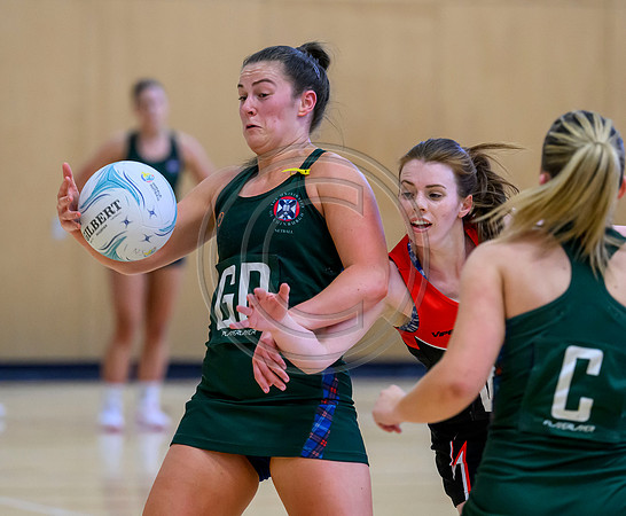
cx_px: 321
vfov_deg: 5.7
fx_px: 5168
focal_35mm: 276
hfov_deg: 6.9
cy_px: 225
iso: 4000
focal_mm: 165
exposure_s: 1/1000
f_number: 3.2
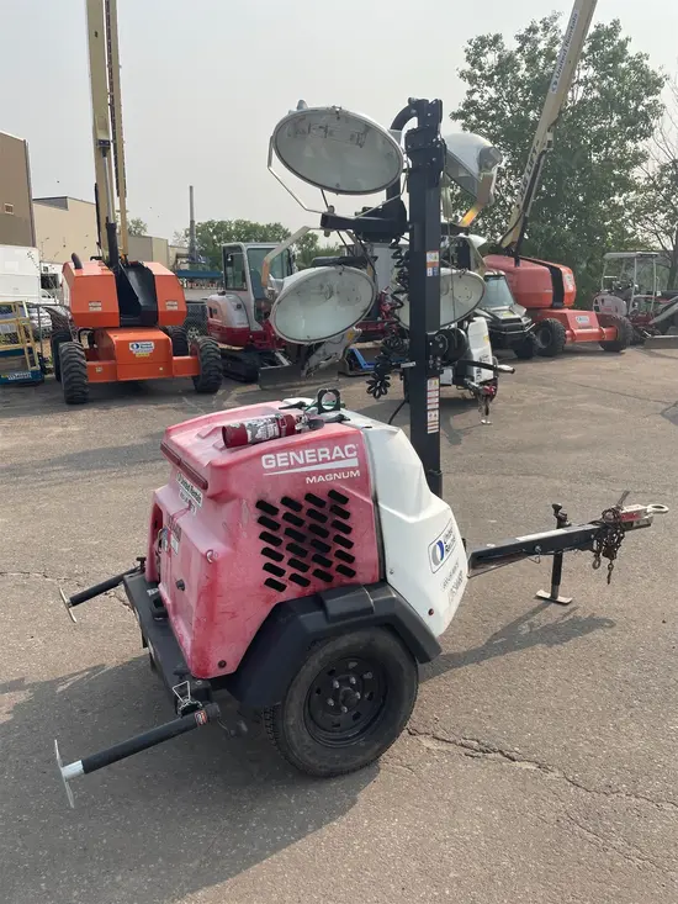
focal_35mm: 26
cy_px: 452
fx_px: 679
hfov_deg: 53.1
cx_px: 339
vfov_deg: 67.3
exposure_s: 1/4000
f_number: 1.6
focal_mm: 4.2
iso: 50
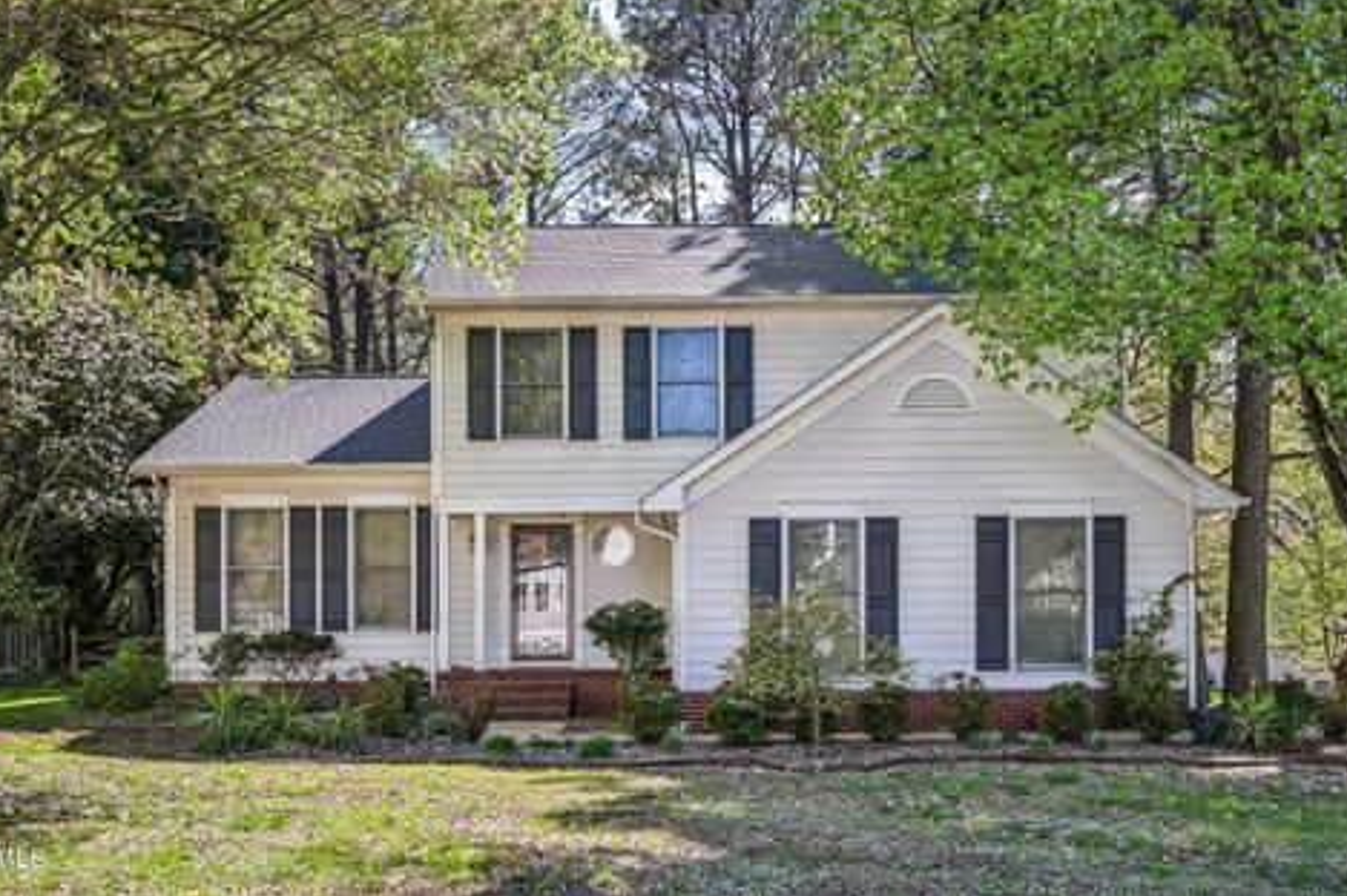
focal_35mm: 32
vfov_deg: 41.0
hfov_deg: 58.7
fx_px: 1196
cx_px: 686
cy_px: 424
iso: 100
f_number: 8
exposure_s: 1/80
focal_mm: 30
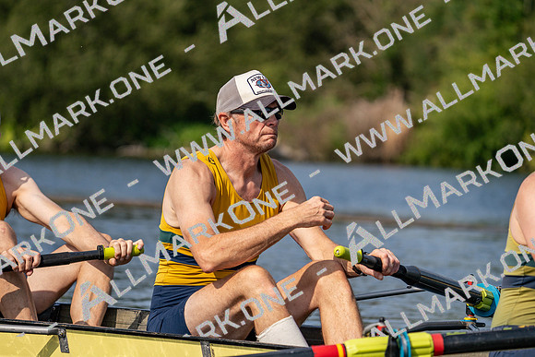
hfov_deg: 8.2
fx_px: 3716
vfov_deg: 5.5
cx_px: 268
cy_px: 178
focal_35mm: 250
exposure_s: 1/1600
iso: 200
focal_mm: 250
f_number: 5.6
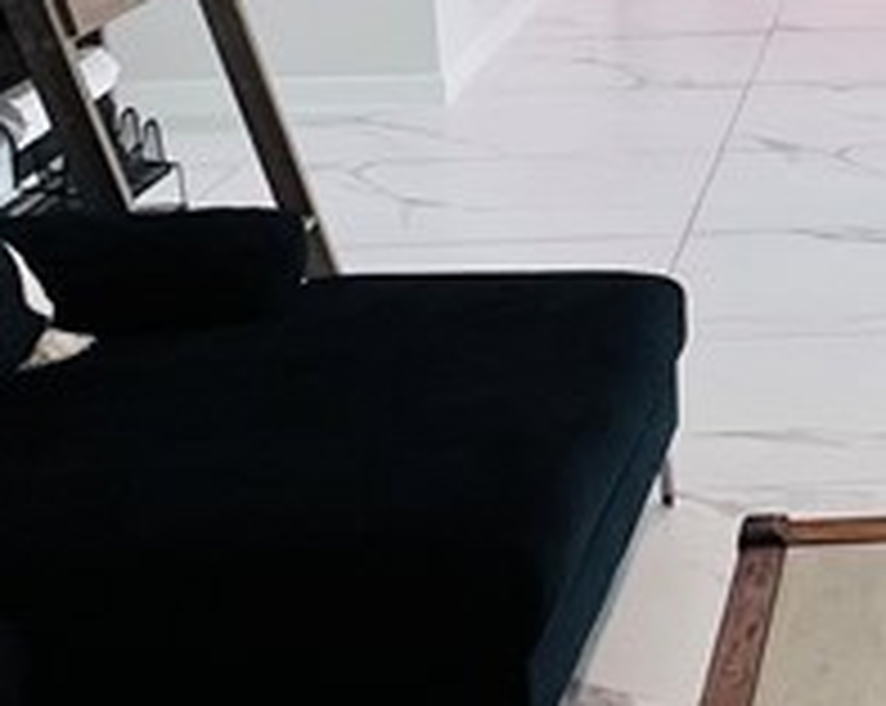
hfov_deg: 24.6
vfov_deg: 21.9
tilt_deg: -12.1
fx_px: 1728
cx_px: 1183
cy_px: -72
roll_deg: +0.6
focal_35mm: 66
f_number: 1.8
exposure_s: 1/120
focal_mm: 1.57
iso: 125
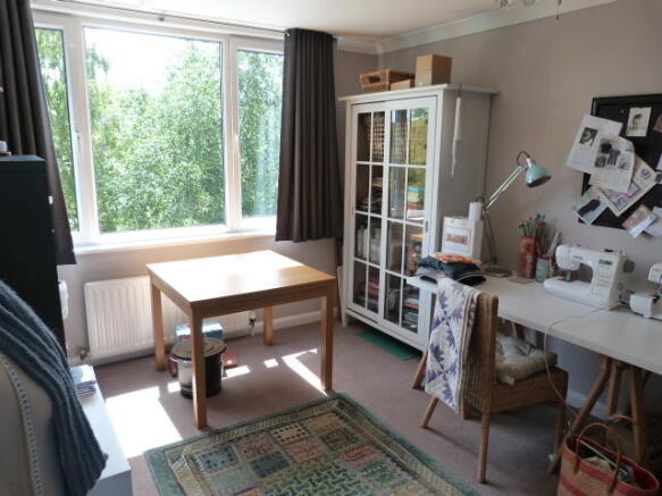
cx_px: 331
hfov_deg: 69.4
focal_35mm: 25
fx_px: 478
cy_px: 248
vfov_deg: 54.9
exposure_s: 1/60
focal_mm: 4.5
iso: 125
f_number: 2.8
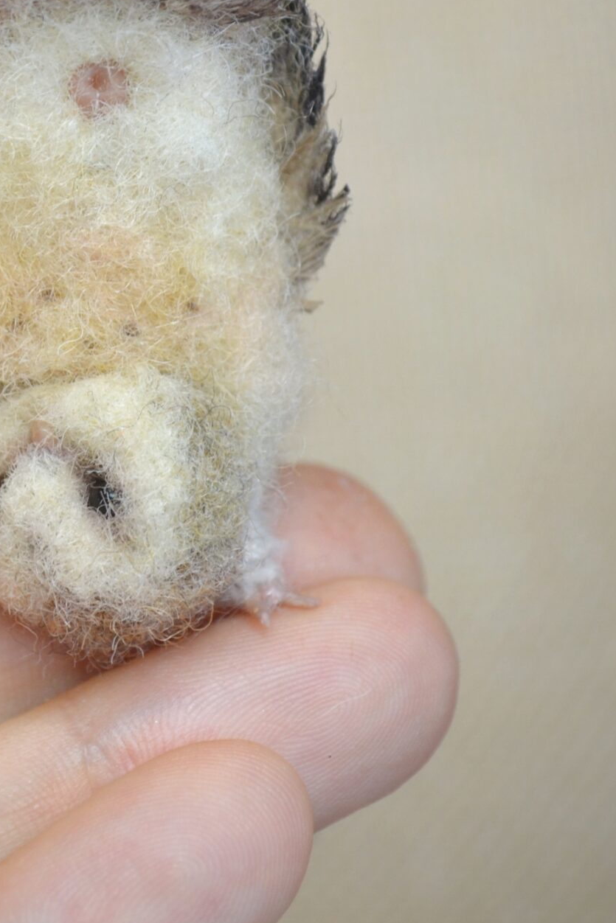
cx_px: 105
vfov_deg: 14.7
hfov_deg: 9.9
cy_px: 149
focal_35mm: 138
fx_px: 3541
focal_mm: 45
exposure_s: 1/100
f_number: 6.3
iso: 800
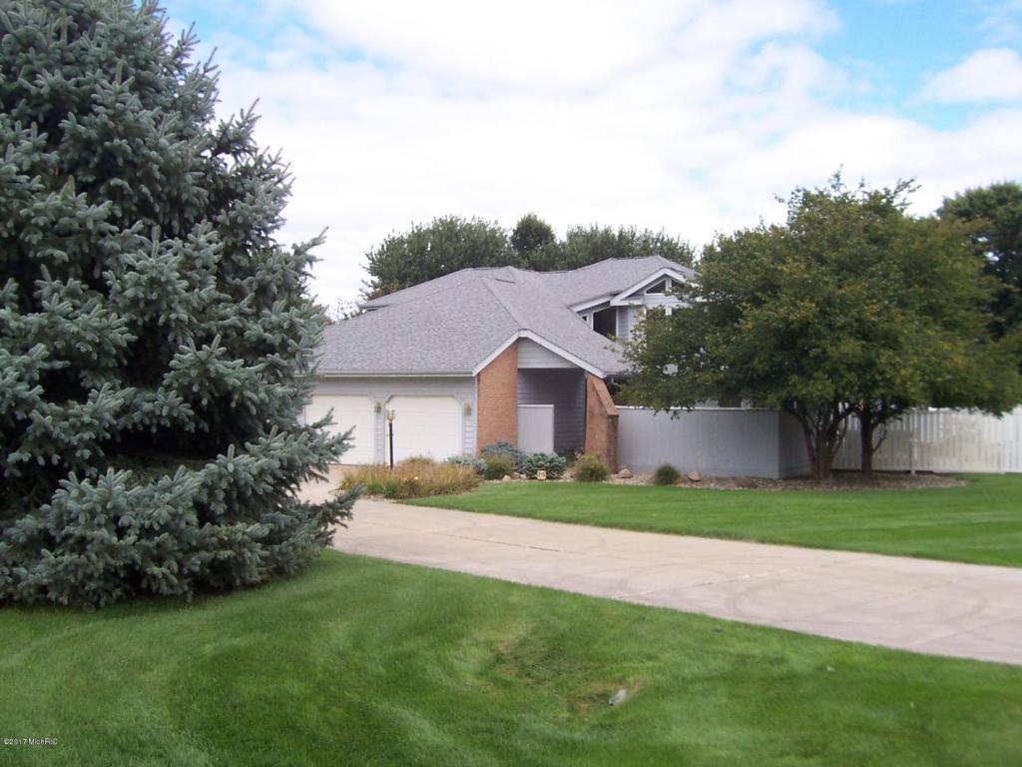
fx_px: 1092
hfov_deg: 50.1
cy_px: 384
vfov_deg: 38.7
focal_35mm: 37
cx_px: 511
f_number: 5.6
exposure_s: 1/250
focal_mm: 5.6
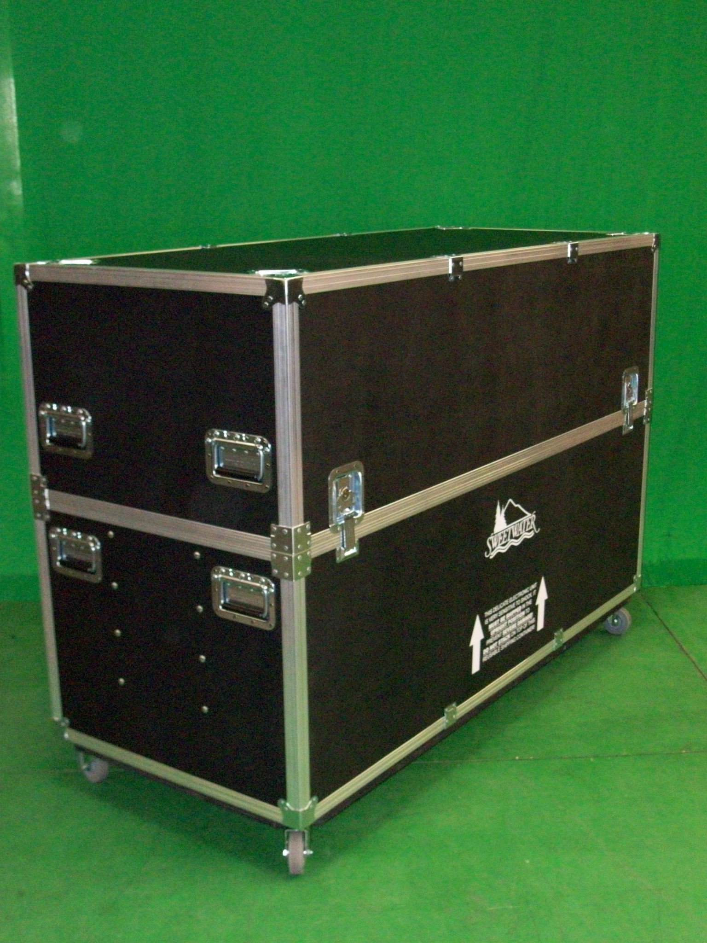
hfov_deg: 34.3
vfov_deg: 44.8
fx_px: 1144
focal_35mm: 42
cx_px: 354
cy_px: 472
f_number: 3.2
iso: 320
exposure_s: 1/32.6
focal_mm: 7.1
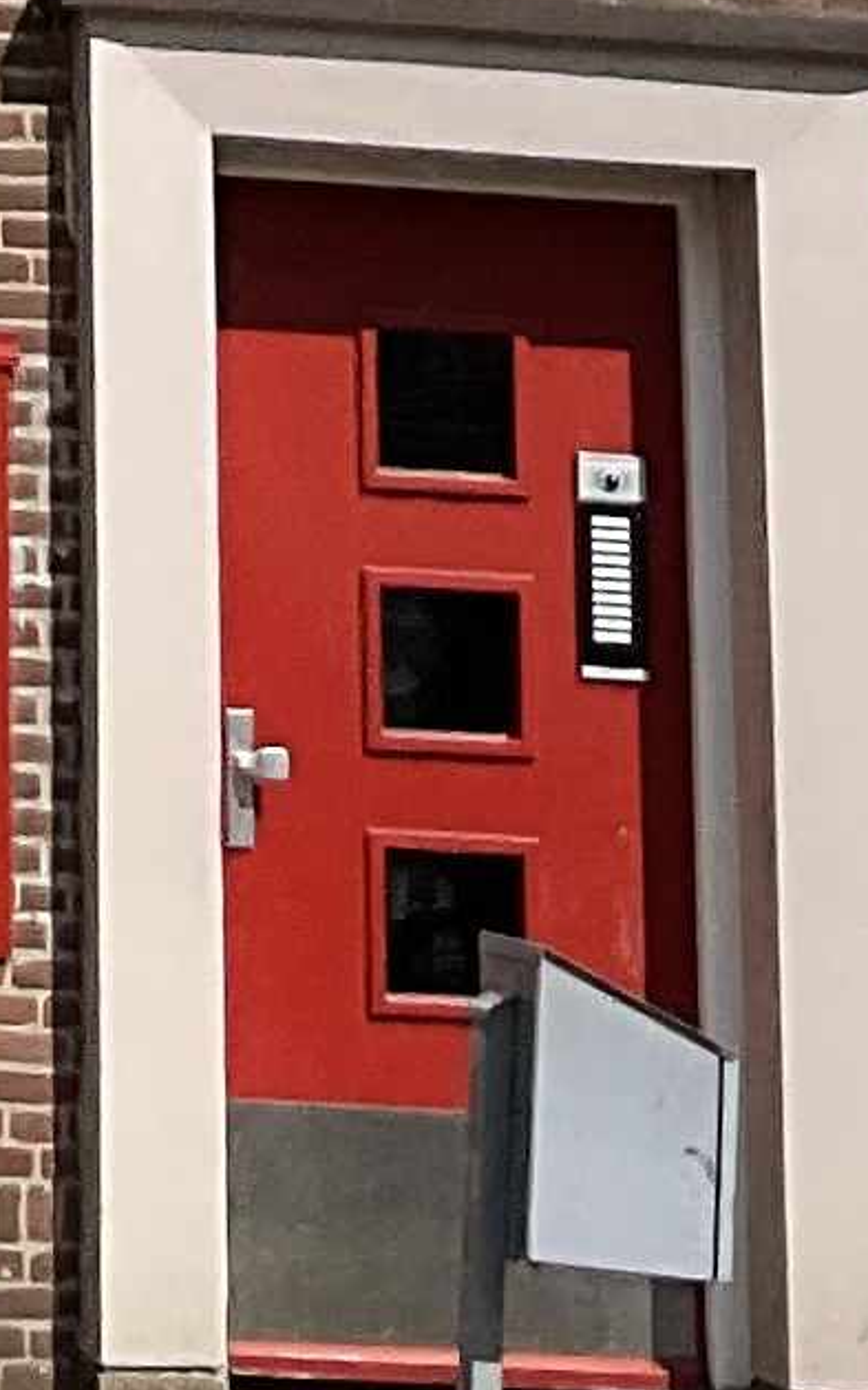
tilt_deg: +17.1
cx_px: -1316
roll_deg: -3.0
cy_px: -1697
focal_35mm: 197
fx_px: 7458
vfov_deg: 9.7
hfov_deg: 6.3
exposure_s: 1/2801
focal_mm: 3
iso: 16
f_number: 1.8
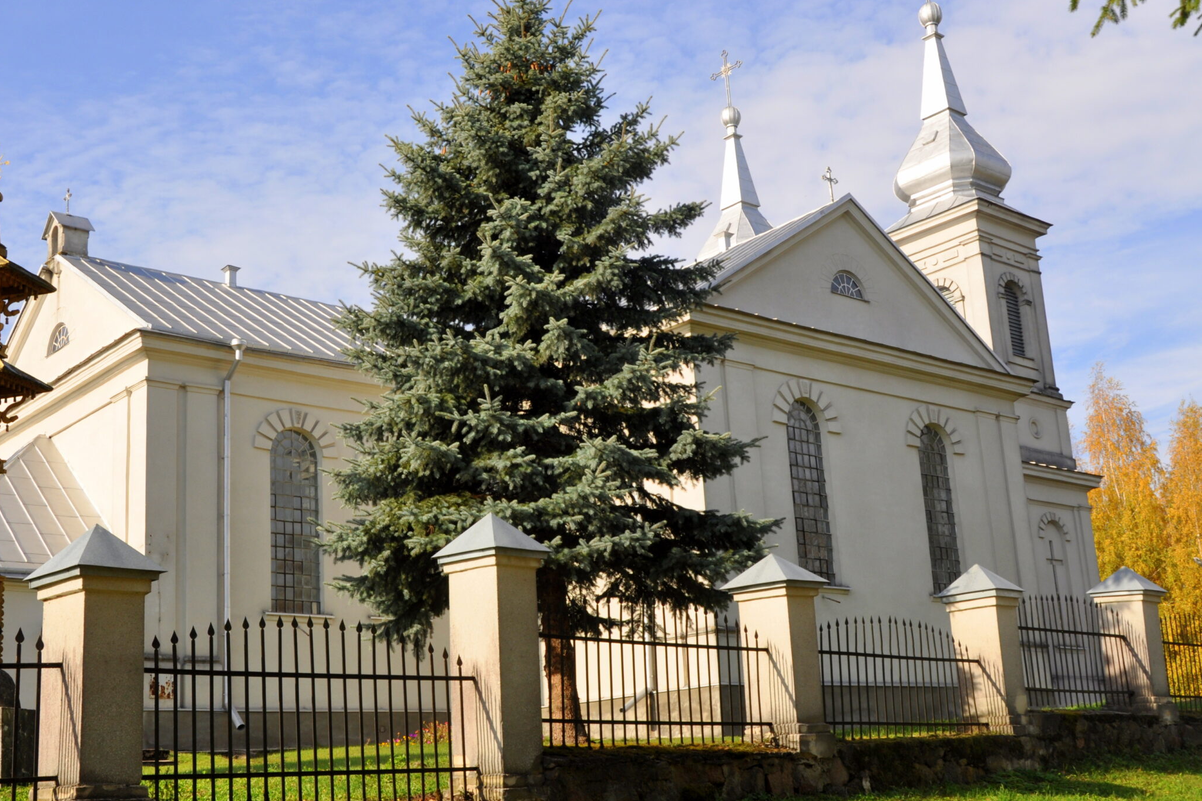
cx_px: 511
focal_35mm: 45
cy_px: 421
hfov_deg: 43.5
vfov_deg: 29.9
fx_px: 1502
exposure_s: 1/320
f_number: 9
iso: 200
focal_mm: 24
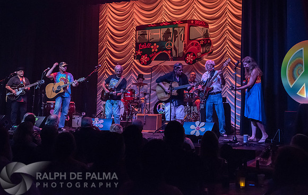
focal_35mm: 48
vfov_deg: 27.1
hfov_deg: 41.7
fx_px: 404
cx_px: 163
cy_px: 68
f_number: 5.6
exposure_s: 1/160
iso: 2500
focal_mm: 38
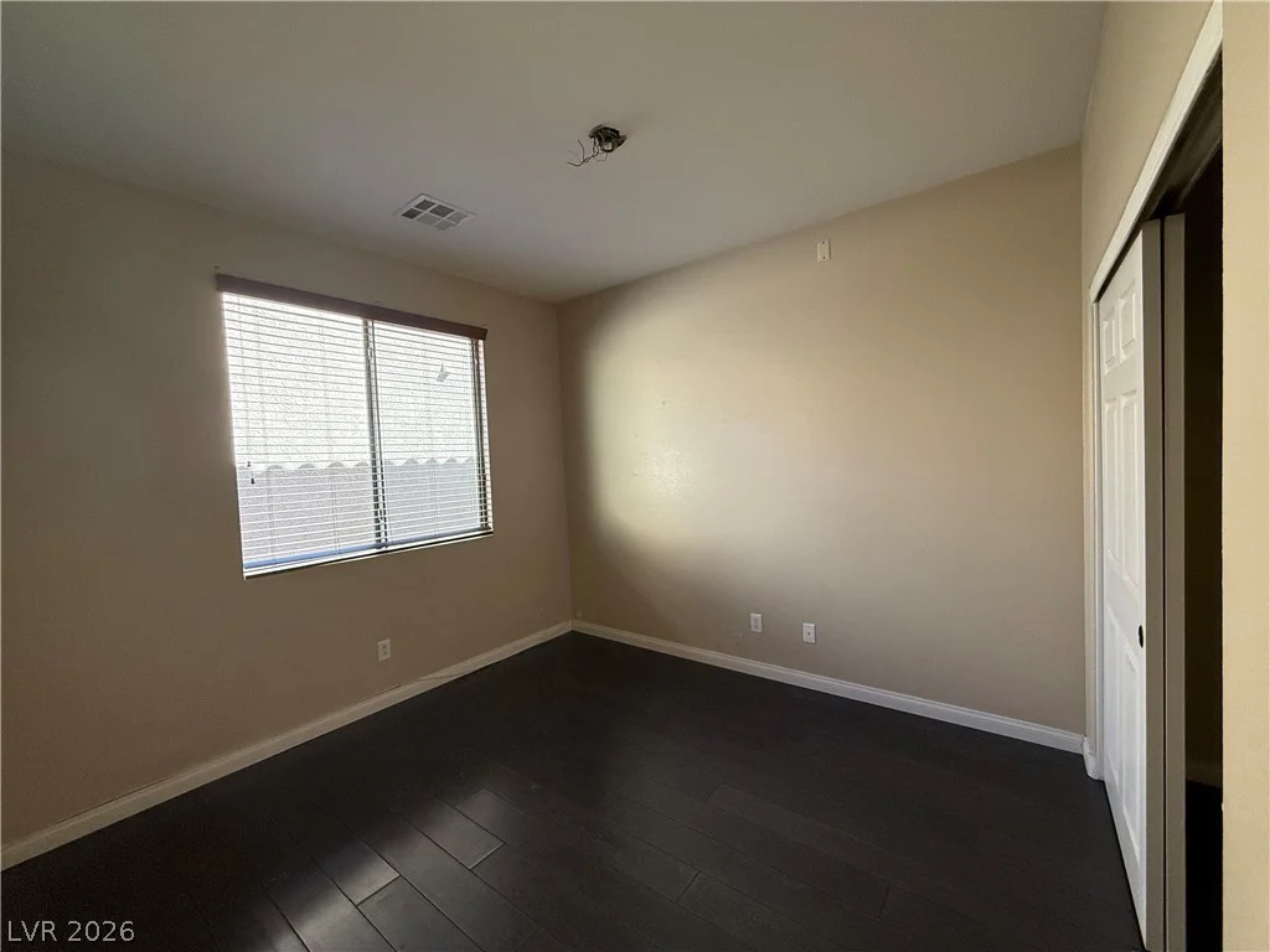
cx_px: 635
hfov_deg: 102.1
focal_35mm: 14
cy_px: 476
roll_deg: +2.0
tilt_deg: -2.0
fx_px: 514
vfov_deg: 85.7
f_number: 2.2
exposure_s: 1/99
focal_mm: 2.22
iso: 160
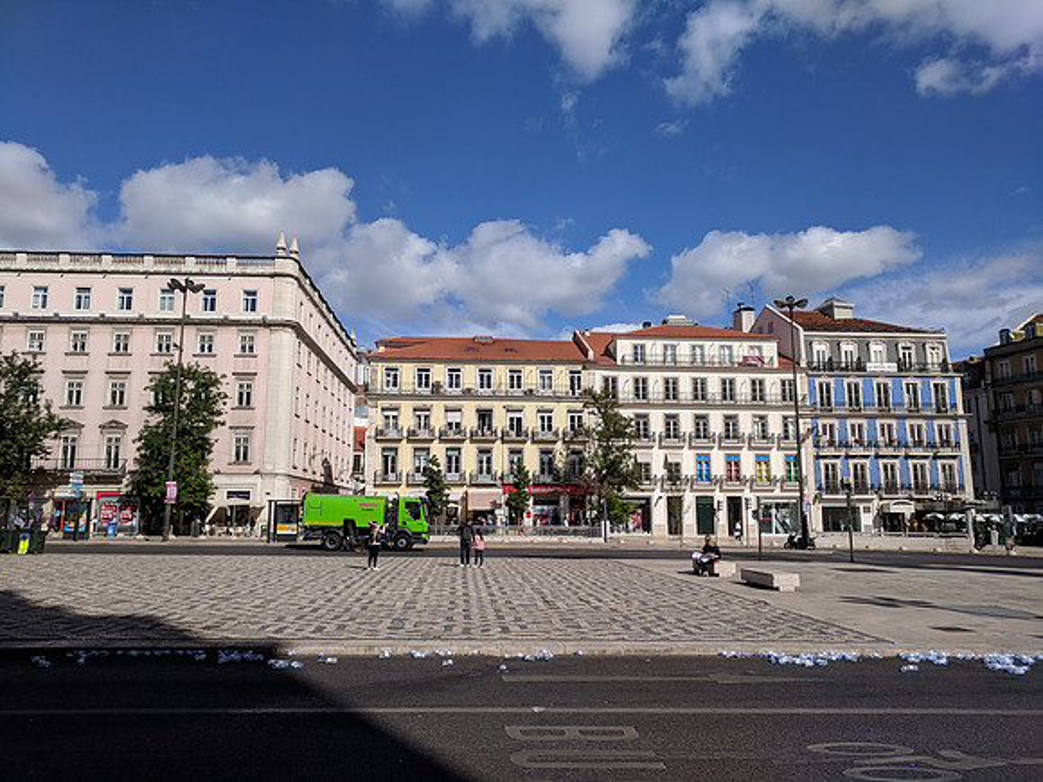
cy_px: 391
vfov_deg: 53.1
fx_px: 783
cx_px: 522
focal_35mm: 26
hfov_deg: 67.3
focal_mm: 4.67
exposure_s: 1/4049
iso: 52
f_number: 2
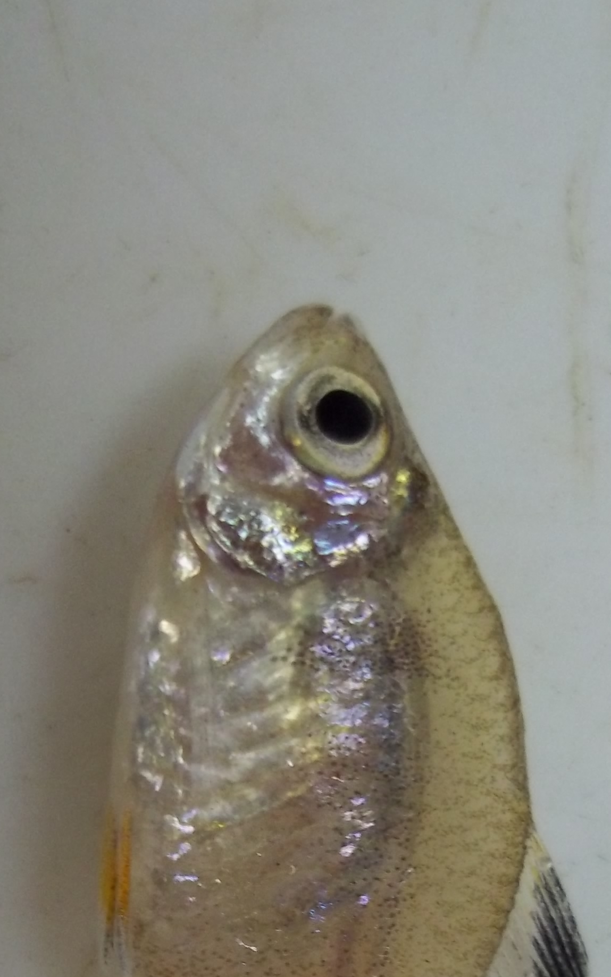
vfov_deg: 24.2
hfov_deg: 15.7
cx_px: 266
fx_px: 2212
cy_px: 899
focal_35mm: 83
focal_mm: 6.5
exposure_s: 1/40
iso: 160
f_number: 3.1
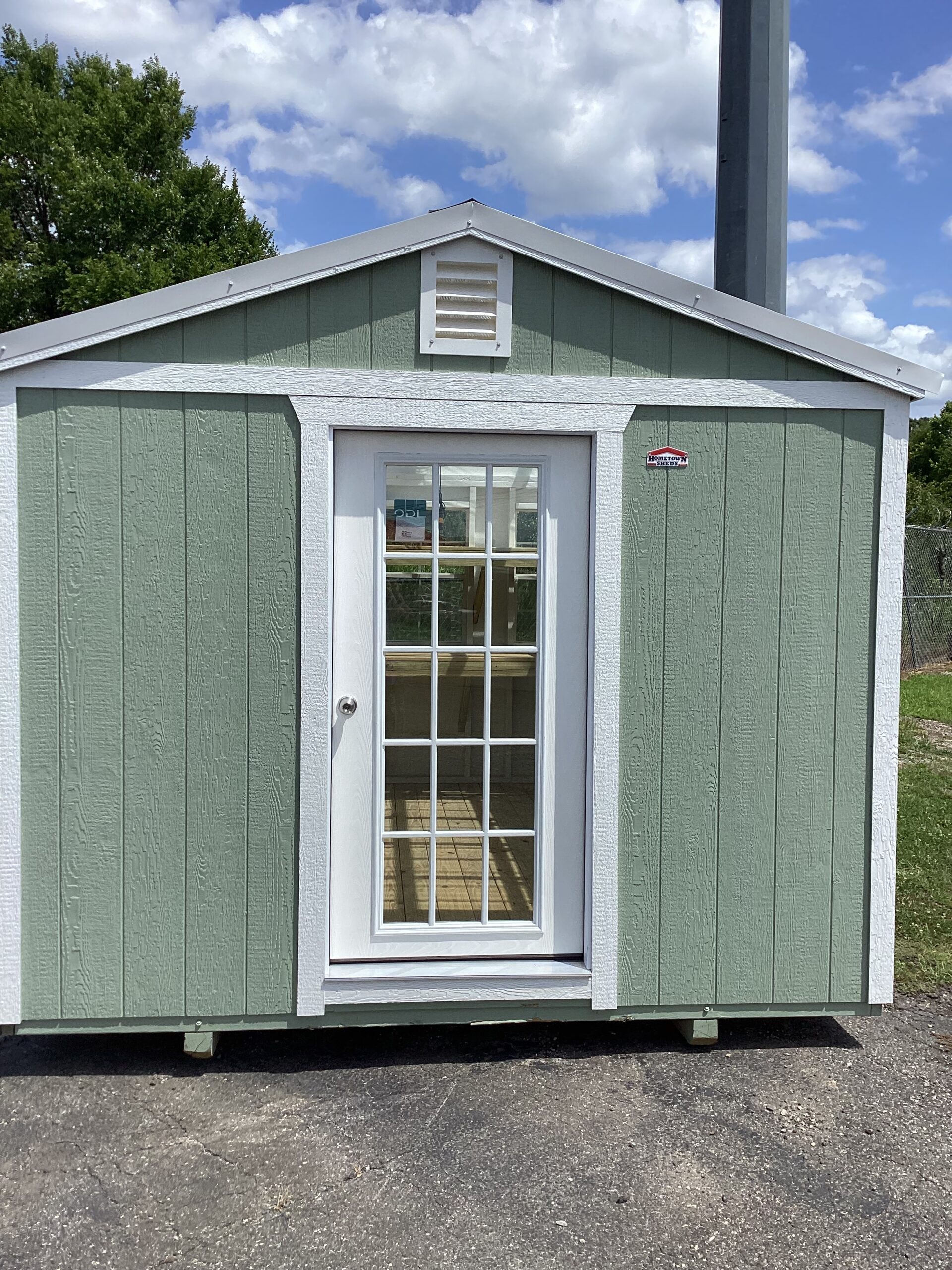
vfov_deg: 58.4
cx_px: 476
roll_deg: -1.2
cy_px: 635
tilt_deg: -5.3
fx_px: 1137
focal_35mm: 31
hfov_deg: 45.4
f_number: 2.4
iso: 25
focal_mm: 3.3
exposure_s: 1/2331
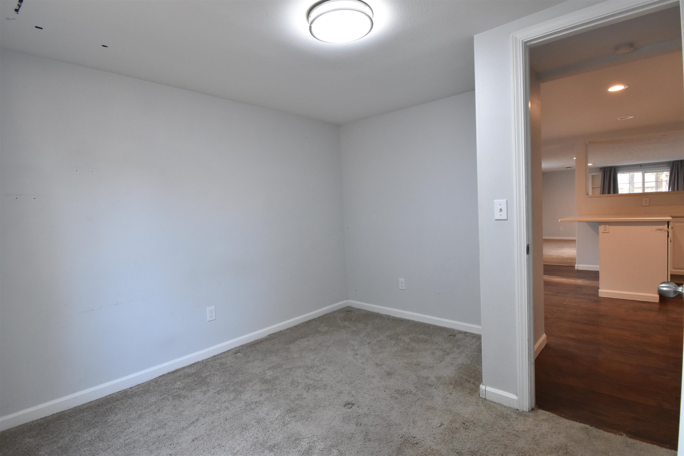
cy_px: 228
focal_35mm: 17
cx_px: 342
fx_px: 328
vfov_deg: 69.7
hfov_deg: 92.4
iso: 1600
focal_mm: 11.5
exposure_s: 1/40
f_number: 8
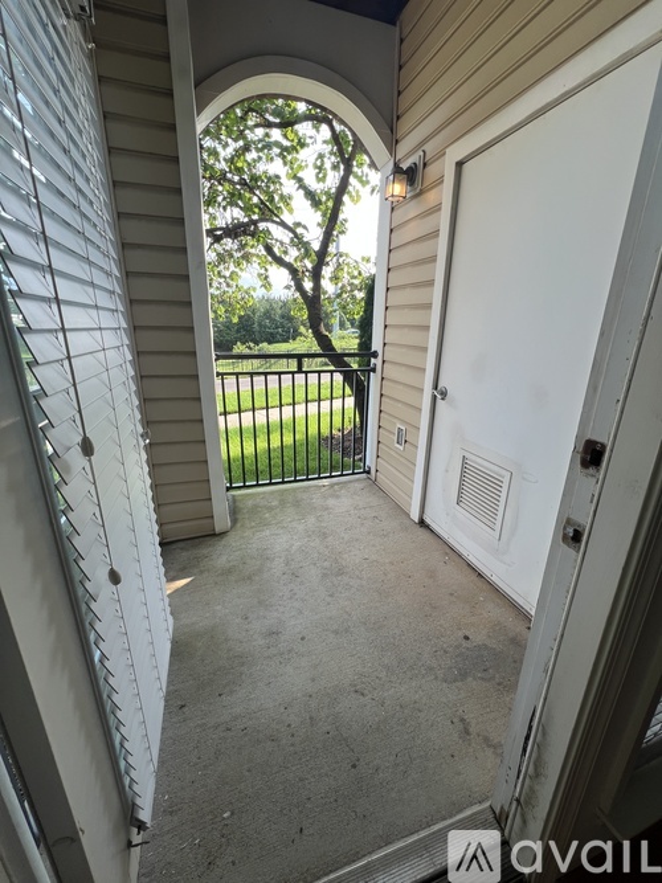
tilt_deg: -17.4
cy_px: 442
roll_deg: -0.6
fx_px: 332
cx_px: 331
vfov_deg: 106.2
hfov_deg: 89.9
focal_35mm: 13
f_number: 1.8
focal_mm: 1.57
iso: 32
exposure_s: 1/271
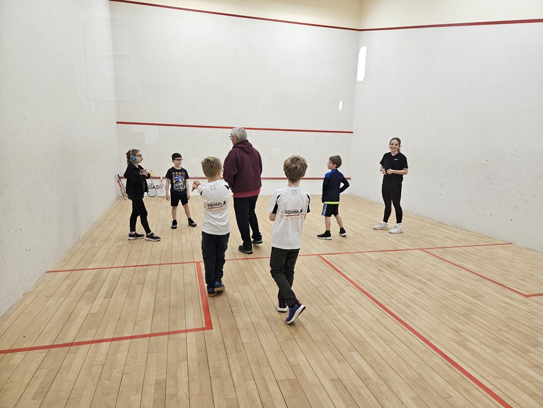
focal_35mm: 23
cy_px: 204
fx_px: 361
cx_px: 272
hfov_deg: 73.9
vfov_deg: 58.9
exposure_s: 1/100
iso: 80
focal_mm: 5.4
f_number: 1.8
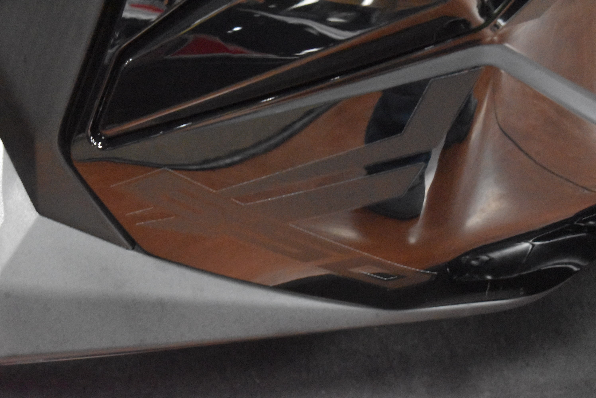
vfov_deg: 16.6
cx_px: 298
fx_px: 1367
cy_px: 199
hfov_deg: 24.6
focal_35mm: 82
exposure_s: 1/100
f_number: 5.6
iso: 12800
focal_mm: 55
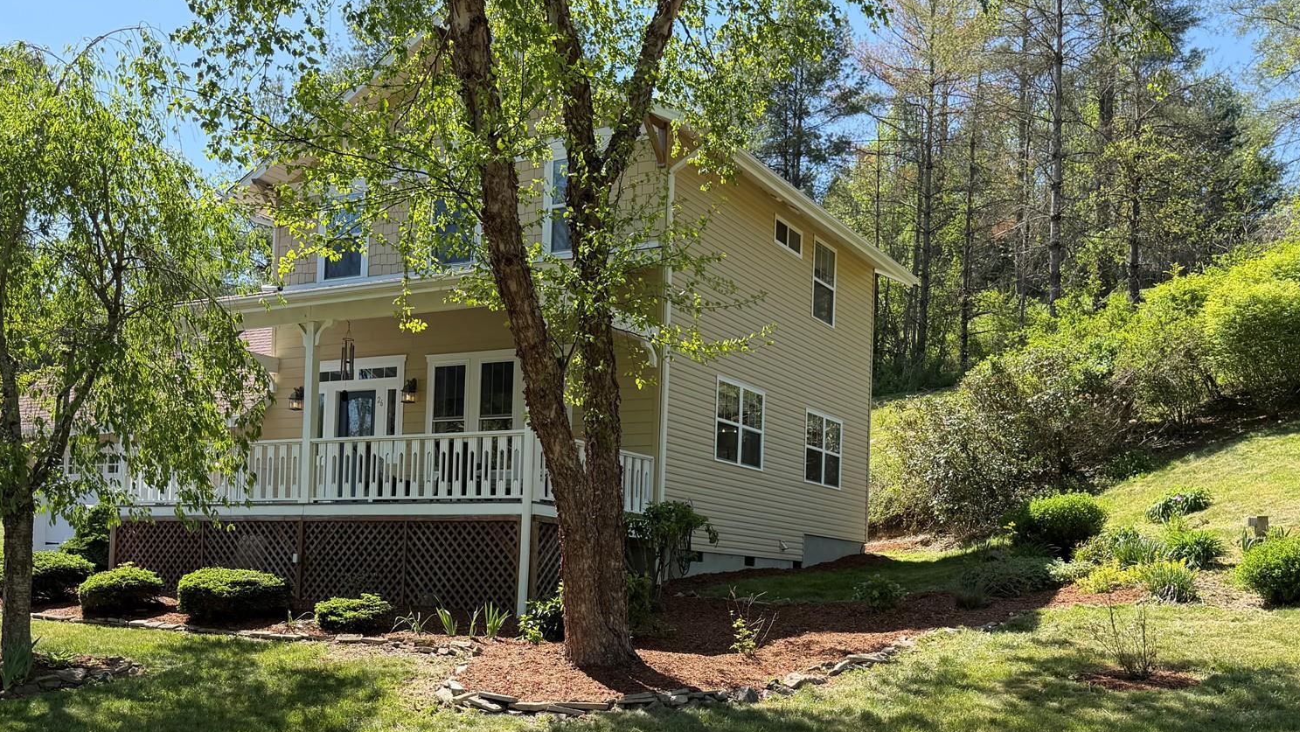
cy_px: 526
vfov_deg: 32.4
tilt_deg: +2.7
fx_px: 1241
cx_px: 656
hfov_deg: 55.3
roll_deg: -1.9
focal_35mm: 36
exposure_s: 1/1770
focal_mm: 6.76
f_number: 1.78
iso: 100
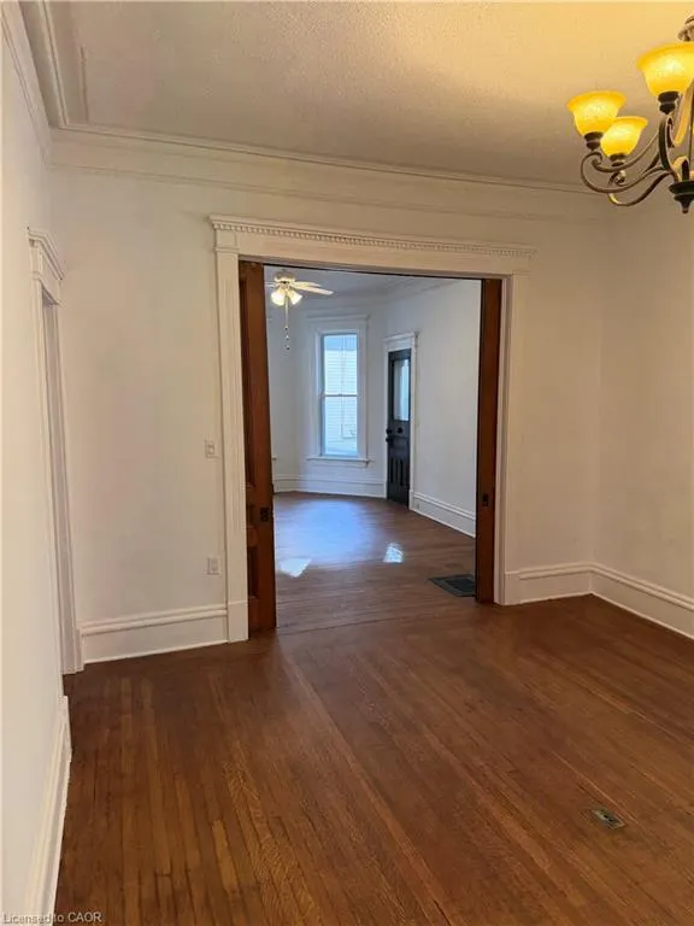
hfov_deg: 56.8
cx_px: 347
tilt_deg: -4.7
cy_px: 463
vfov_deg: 71.6
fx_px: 642
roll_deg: -0.3
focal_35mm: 24
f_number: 1.78
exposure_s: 1/120
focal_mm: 6.76
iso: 320
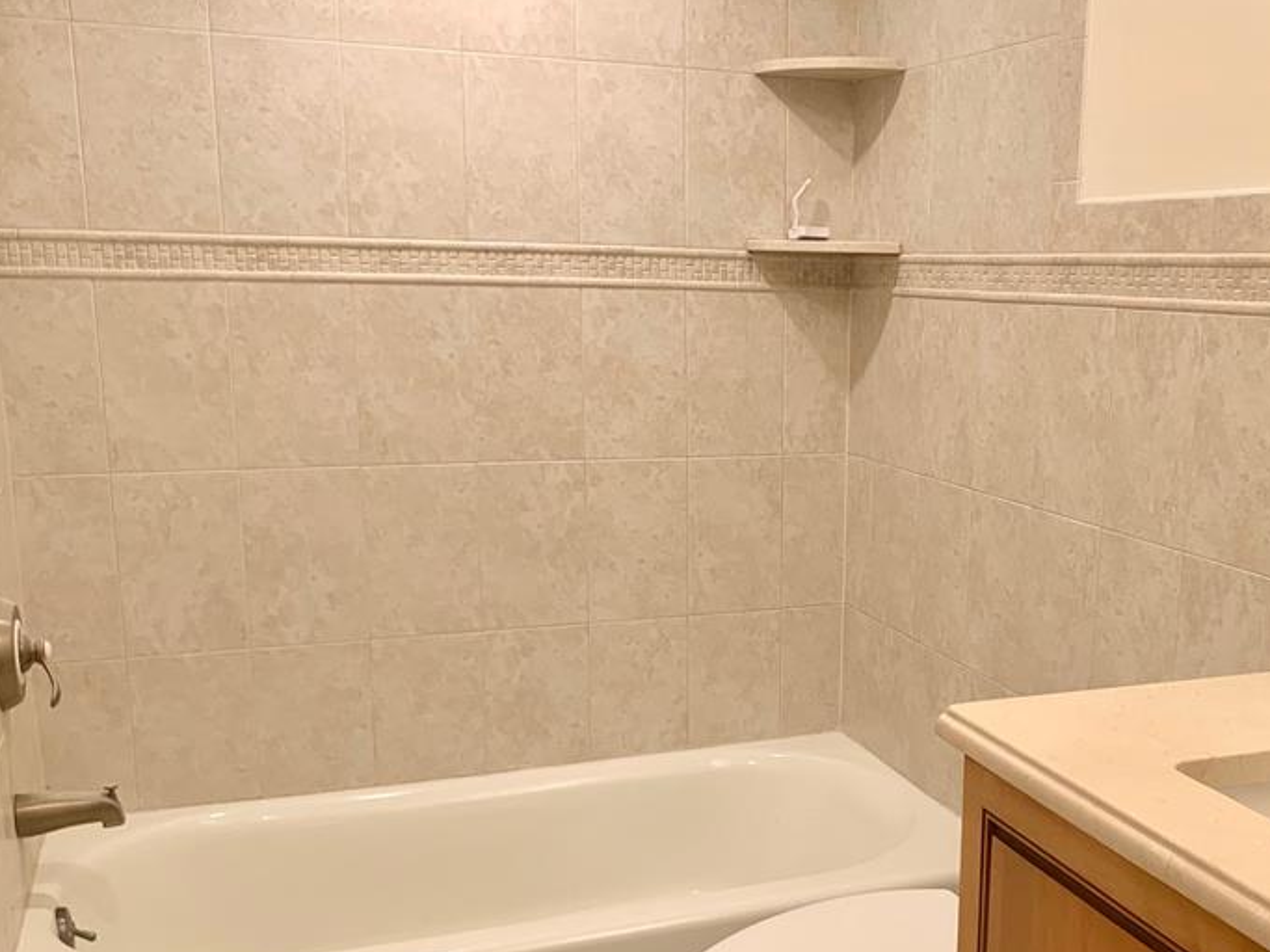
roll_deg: -1.7
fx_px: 1431
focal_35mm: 39
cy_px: 586
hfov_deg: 47.1
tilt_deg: -11.5
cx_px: 850
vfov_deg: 36.6
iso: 64
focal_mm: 4.25
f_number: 1.8
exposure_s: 1/60
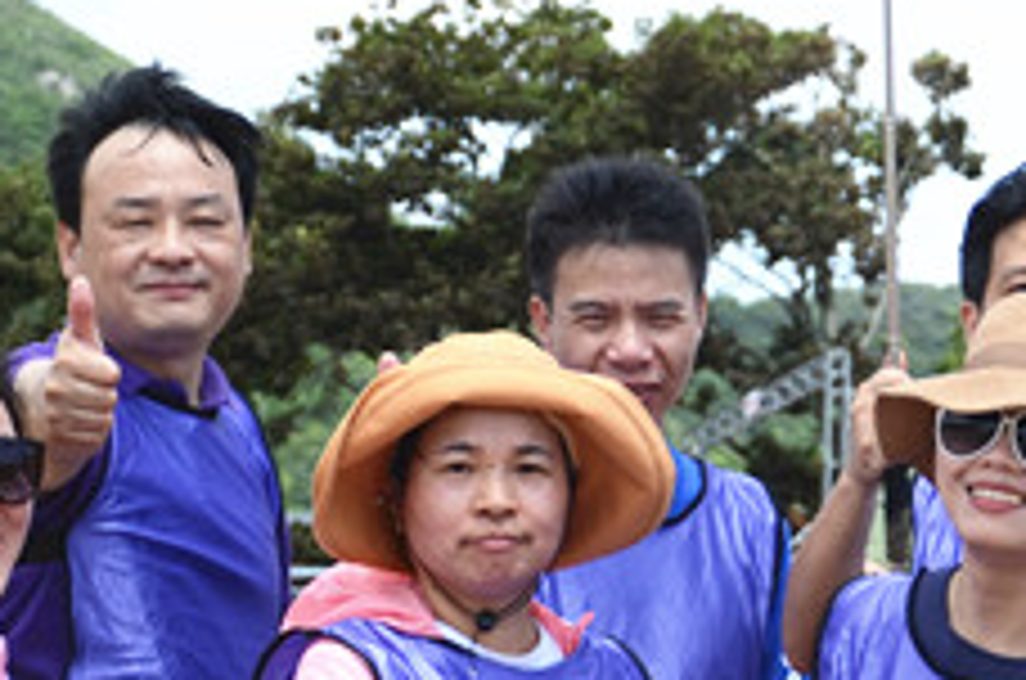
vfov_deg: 5.4
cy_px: 115
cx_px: 990
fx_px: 7195
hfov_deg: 8.1
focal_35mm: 253
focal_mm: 48
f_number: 4.8
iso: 100
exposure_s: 1/500
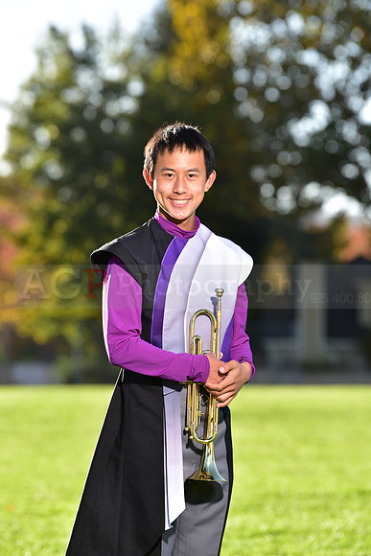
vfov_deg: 10.3
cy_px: 278
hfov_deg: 6.9
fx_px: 3090
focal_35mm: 200
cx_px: 186
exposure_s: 1/200
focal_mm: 200
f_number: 5
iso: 80
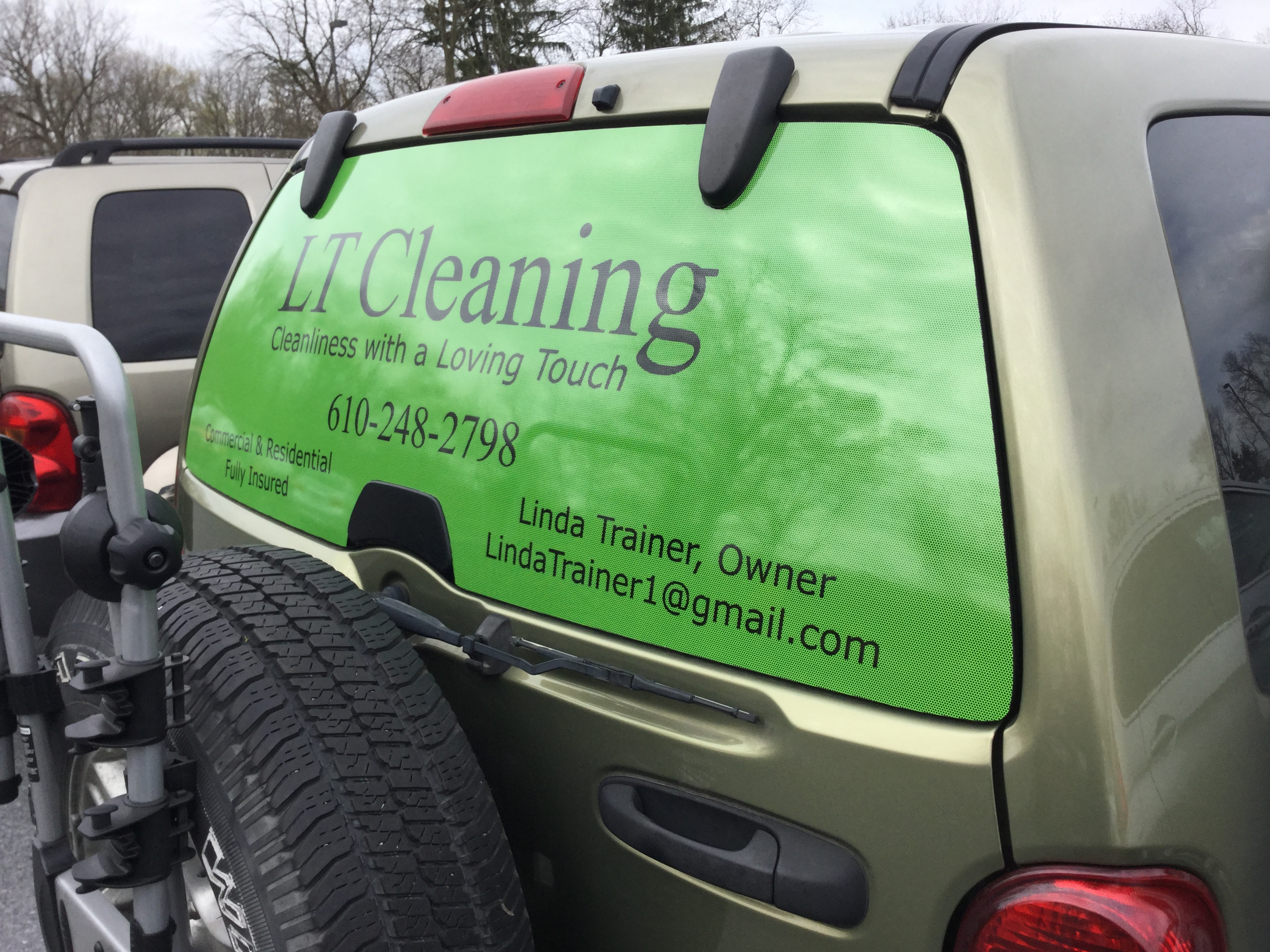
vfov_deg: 45.4
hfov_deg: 58.4
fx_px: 1137
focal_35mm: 31
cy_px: 476
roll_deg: +2.5
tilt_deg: -15.5
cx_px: 635
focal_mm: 3.3
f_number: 2.4
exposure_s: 1/831
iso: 25
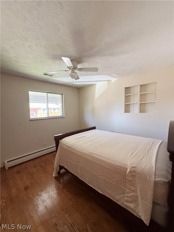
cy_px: 116
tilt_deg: -3.7
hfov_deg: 85.7
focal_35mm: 14
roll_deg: +0.9
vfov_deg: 102.1
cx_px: 87
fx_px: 94
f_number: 2.2
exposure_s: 1/99
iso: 250
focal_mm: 2.22
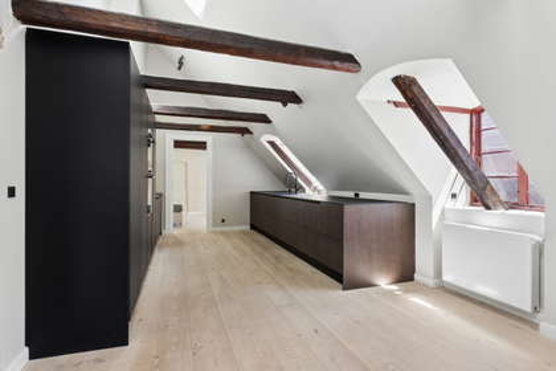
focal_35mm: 20
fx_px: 301
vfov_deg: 63.2
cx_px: 278
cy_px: 186
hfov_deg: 85.4
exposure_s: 1/13
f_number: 8
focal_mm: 13
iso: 200
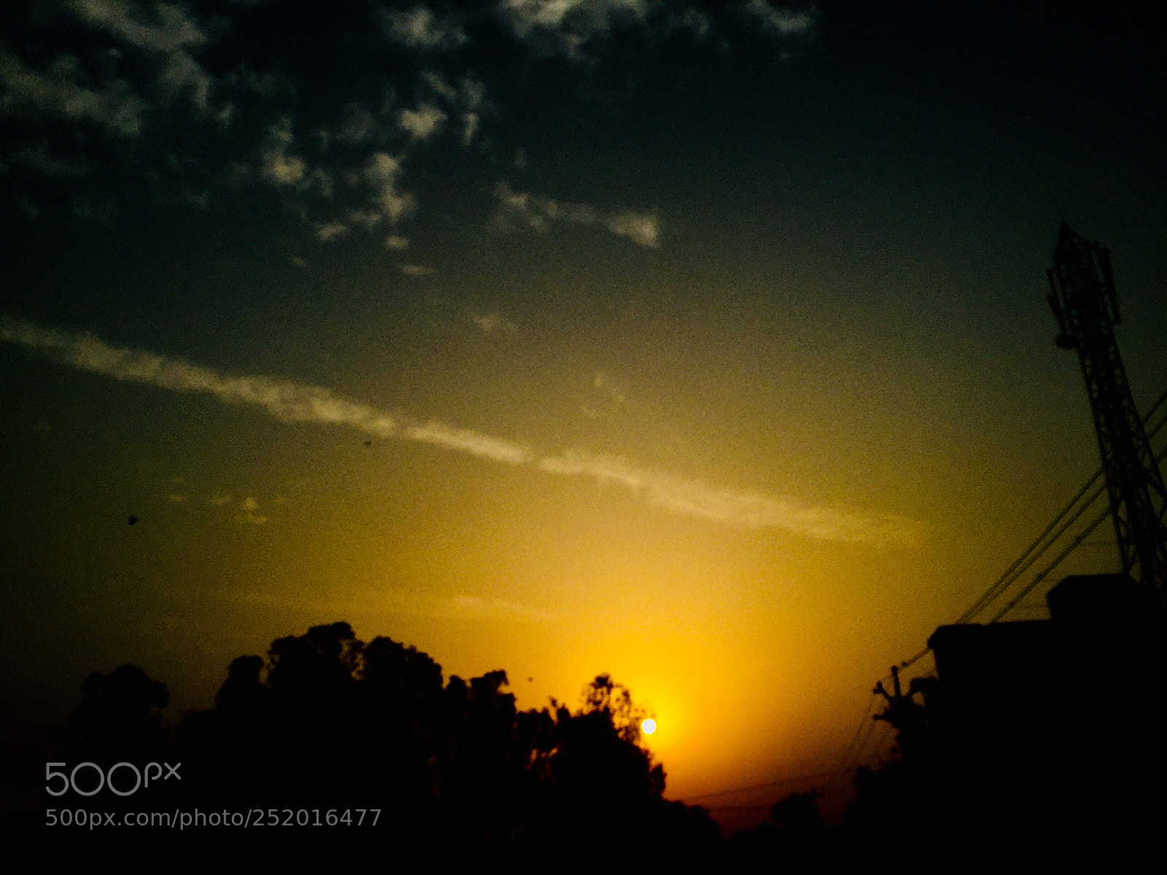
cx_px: 584
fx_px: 978
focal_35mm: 29
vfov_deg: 48.2
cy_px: 438
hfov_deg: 61.7
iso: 32
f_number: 2.2
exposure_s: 1/13333
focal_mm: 4.15
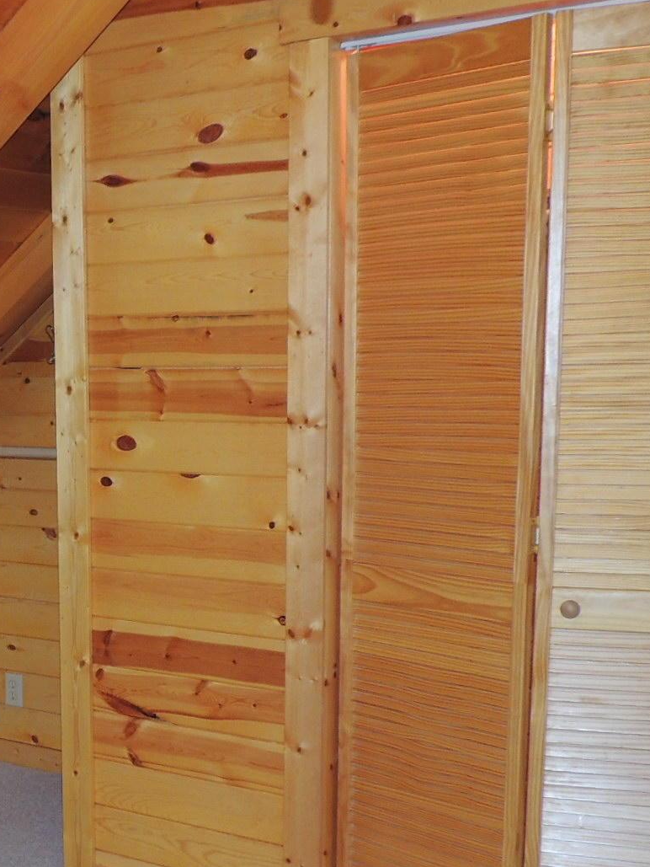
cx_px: -105
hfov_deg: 25.1
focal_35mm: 53
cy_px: 562
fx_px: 1327
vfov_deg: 35.9
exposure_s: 1/30
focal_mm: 4.3
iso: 200
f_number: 3
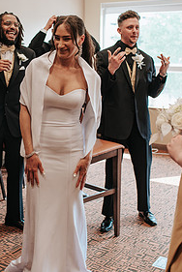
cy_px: 112
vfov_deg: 35.5
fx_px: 424
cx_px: 54
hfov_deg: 24.1
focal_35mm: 56
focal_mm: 35
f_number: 3.2
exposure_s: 1/250
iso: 560
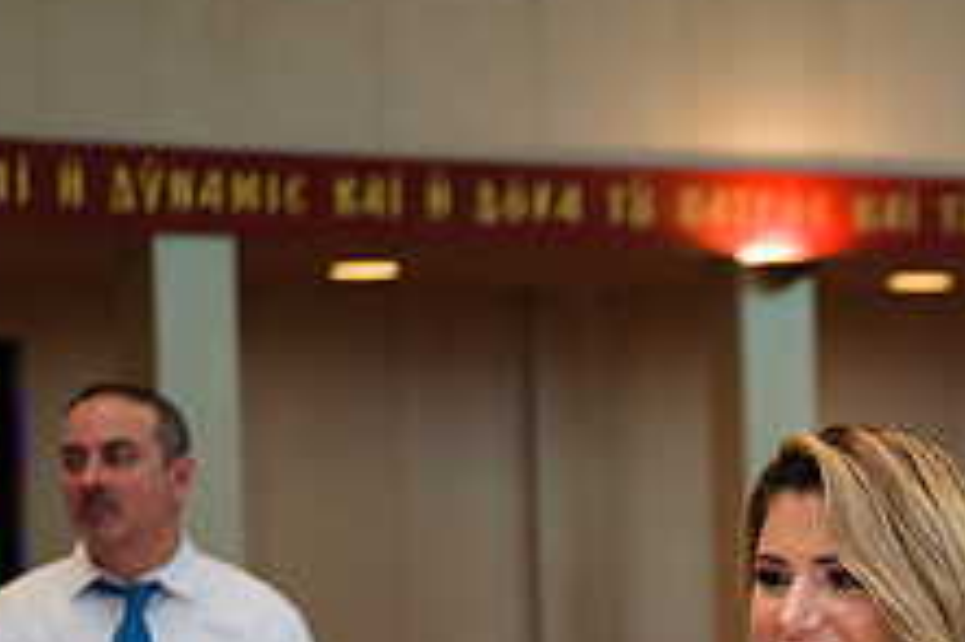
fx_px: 3643
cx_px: 1150
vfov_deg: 9.9
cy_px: 782
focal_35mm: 136
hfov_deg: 14.6
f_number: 3.2
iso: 800
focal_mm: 50
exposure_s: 1/125
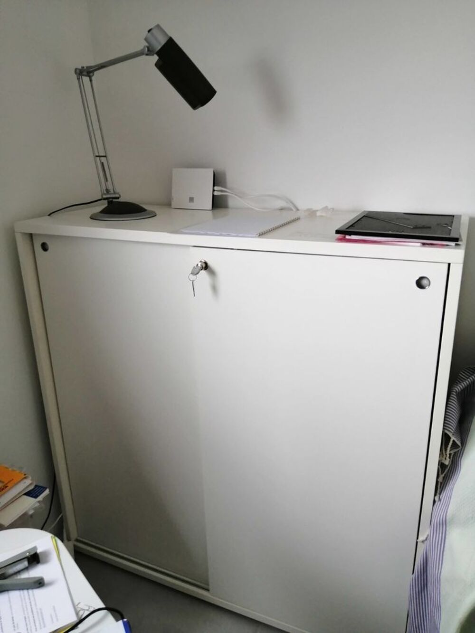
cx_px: 238
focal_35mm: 26
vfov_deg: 67.3
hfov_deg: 53.1
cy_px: 316
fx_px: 476
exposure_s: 1/50
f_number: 1.8
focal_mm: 3.6
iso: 80
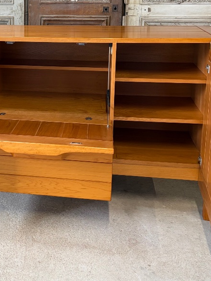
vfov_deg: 35.2
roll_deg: +0.7
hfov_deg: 26.5
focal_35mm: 53
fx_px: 431
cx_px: 17
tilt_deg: -11.7
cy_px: 64
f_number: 1.6
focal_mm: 5.96
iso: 100
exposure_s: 1/50
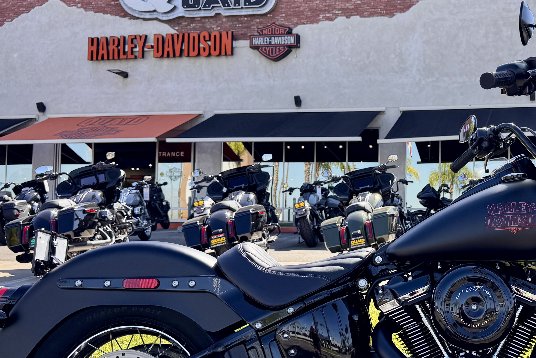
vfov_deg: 29.8
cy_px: 199
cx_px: 420
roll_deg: -0.6
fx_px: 670
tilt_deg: +2.3
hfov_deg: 41.9
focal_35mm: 45
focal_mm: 6.76
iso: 80
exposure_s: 1/1238
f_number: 1.78
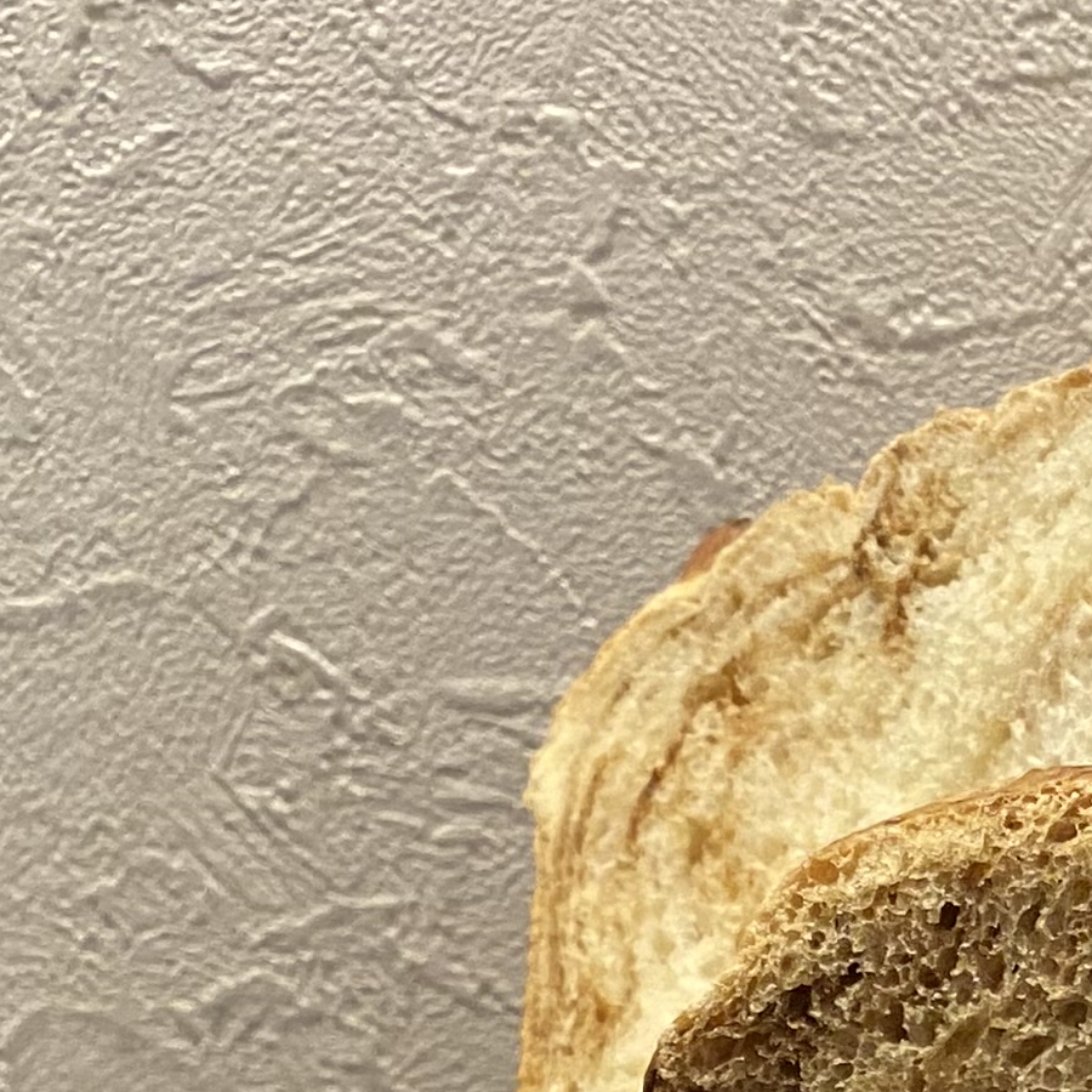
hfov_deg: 15.0
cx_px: 1866
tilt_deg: -25.1
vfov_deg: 16.1
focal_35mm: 103
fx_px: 3676
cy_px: 1382
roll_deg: -1.4
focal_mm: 4.25
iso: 200
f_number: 1.8
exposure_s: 1/50
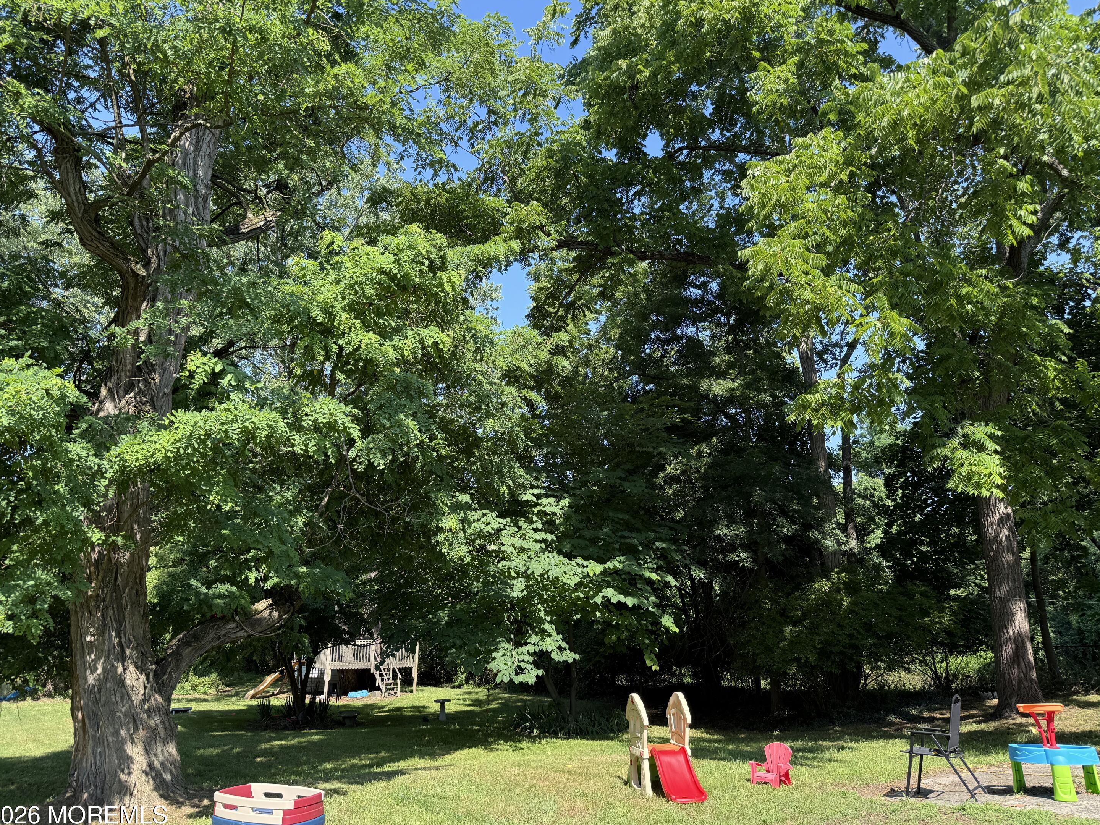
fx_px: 794
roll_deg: -1.3
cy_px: 425
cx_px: 540
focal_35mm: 25
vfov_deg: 54.9
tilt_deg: +13.9
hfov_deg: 69.4
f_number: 1.78
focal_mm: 6.76
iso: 100
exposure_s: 1/1005
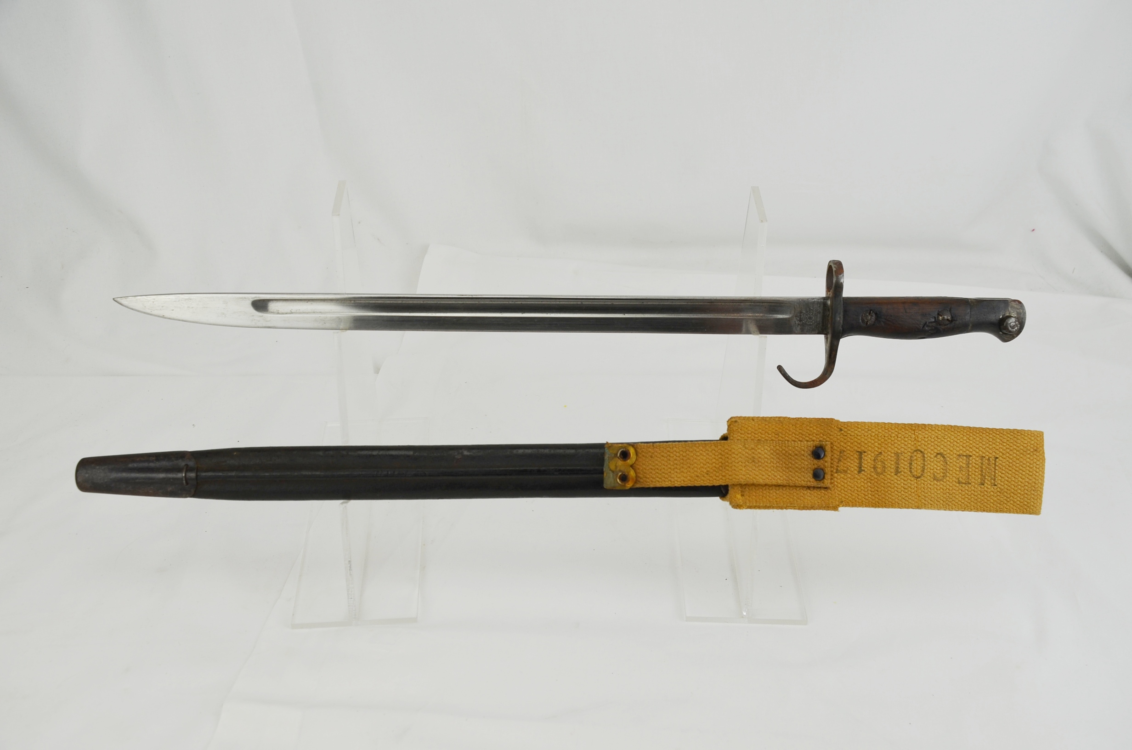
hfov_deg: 49.6
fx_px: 1224
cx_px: 566
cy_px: 375
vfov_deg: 34.1
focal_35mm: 39
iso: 200
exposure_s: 1/125
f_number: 5.6
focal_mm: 26
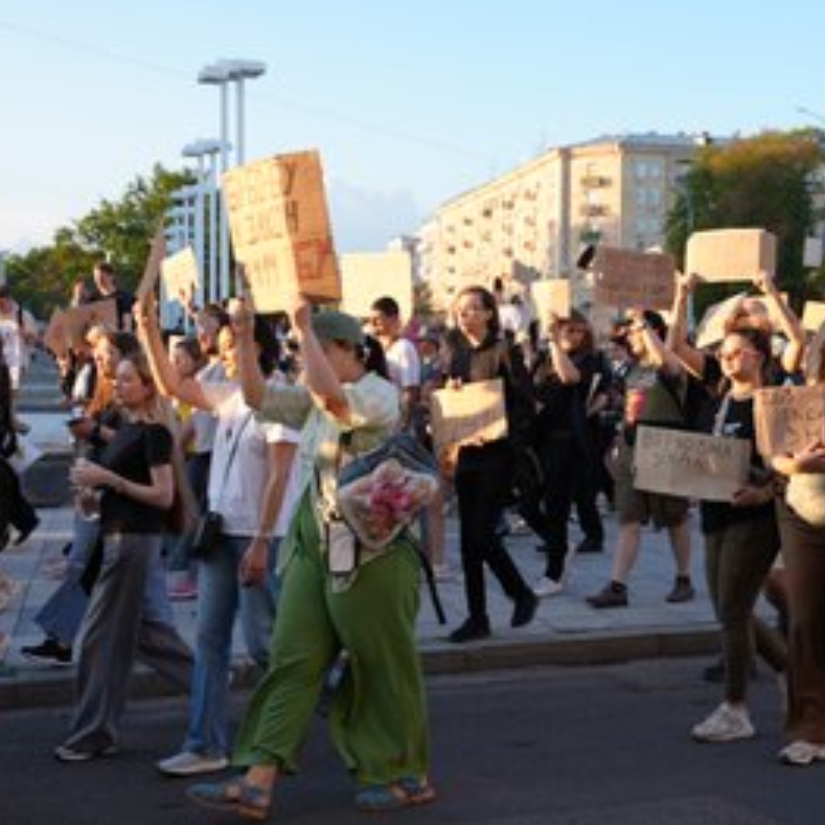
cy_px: 409
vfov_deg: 32.2
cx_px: 486
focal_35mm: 53
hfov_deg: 32.1
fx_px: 1429
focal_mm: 41
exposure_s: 1/160
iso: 100
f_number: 4
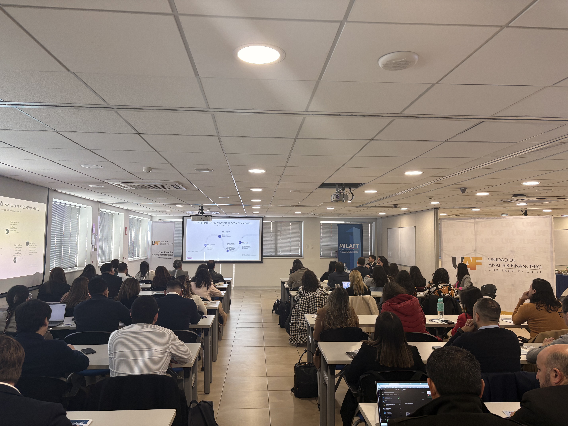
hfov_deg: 67.3
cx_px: 284
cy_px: 213
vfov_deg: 53.1
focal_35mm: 26
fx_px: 427
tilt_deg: +4.7
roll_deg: +1.0
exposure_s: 1/50
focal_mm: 5.96
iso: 64
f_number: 1.6
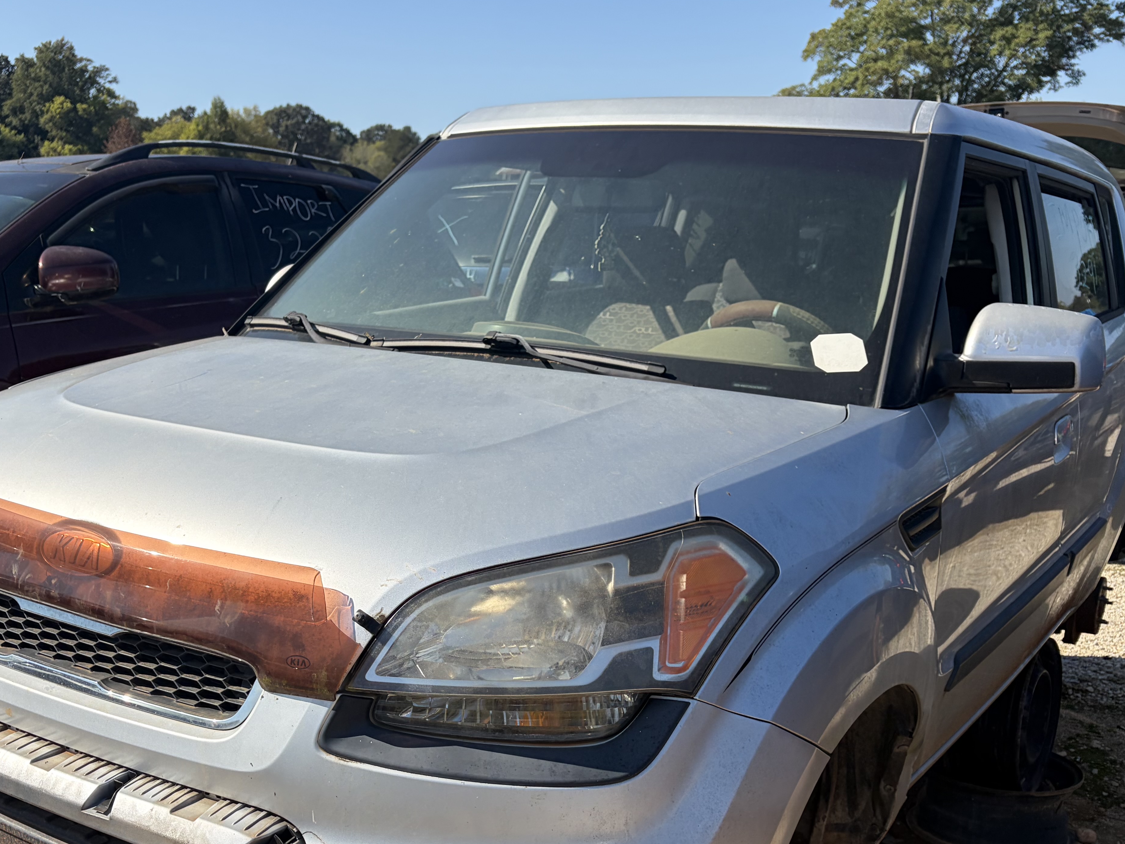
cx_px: 460
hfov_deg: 46.6
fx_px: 1300
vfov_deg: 35.6
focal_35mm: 40
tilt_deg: -12.9
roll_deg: -0.1
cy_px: 558
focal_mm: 5.96
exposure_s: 1/4608
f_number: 1.6
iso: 64
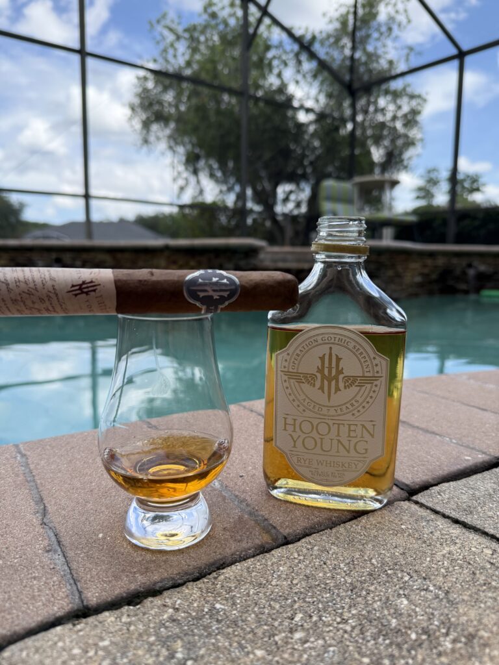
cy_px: 332
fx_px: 461
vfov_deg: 71.6
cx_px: 250
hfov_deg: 56.8
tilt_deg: -8.1
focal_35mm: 24
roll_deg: -0.9
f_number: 1.78
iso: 100
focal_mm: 6.76
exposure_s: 1/1250
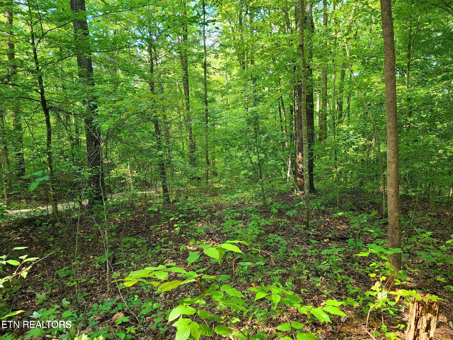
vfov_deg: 54.9
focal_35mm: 25
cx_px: 226
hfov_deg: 69.4
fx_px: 327
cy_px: 170
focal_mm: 7
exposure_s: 1/59.2
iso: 80
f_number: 1.8
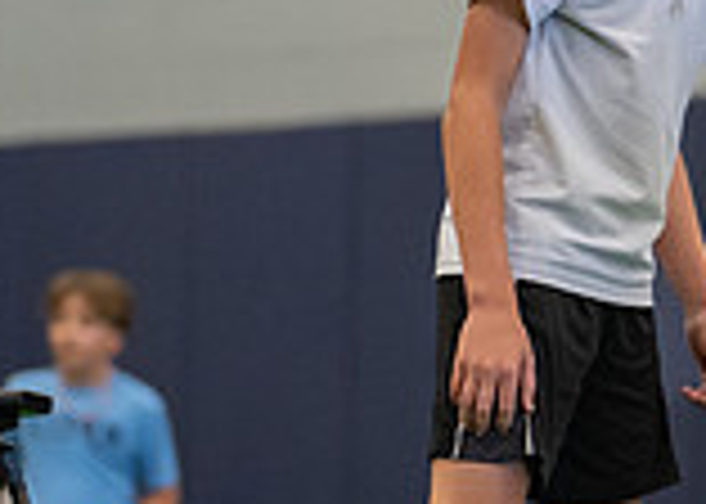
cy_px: 275
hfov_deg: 6.6
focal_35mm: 307
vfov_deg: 4.7
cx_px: 524
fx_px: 6153
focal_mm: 50
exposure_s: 1/1000
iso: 1250
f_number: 1.2
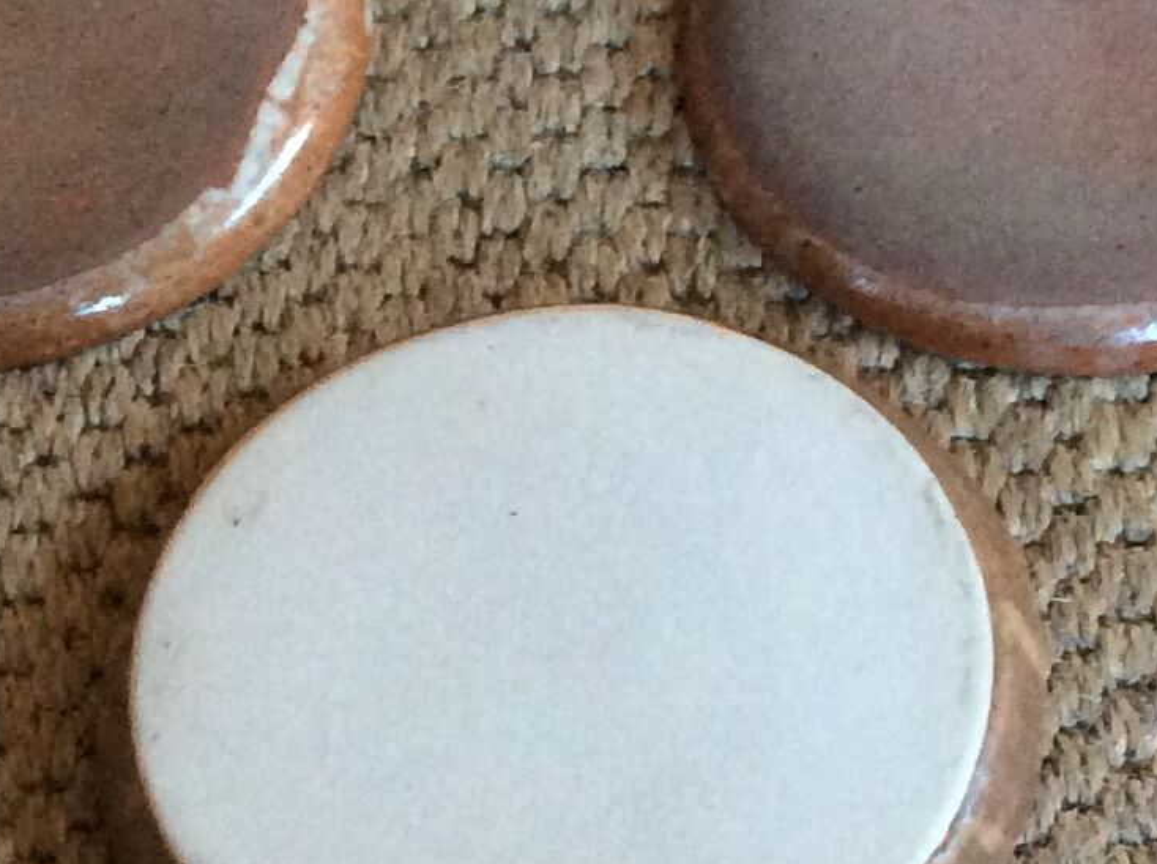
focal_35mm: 113
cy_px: 616
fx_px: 3771
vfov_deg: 13.0
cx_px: 610
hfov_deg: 17.4
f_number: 2.4
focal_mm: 3.3
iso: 200
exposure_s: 1/25
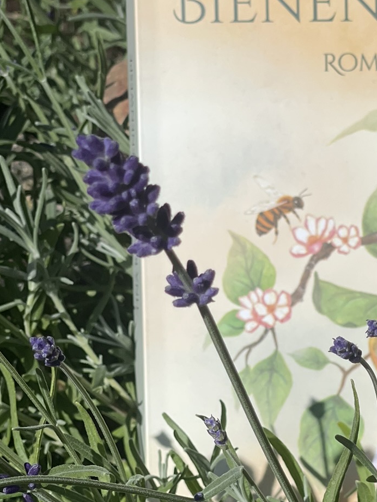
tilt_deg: -52.6
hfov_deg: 10.3
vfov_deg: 13.9
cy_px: 263
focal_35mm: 142
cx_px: 391
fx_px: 2062
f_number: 2.2
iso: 20
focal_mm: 7.5
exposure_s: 1/2597
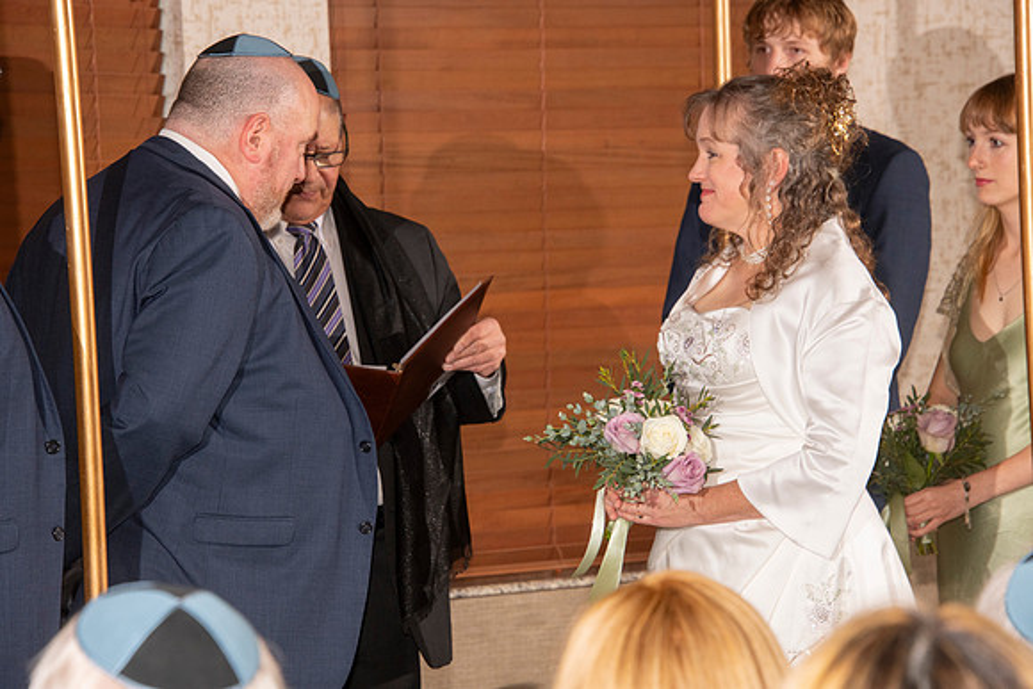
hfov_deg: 12.8
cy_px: 344
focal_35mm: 160
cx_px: 516
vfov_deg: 8.6
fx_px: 4592
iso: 1000
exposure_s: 1/160
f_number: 9
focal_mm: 160
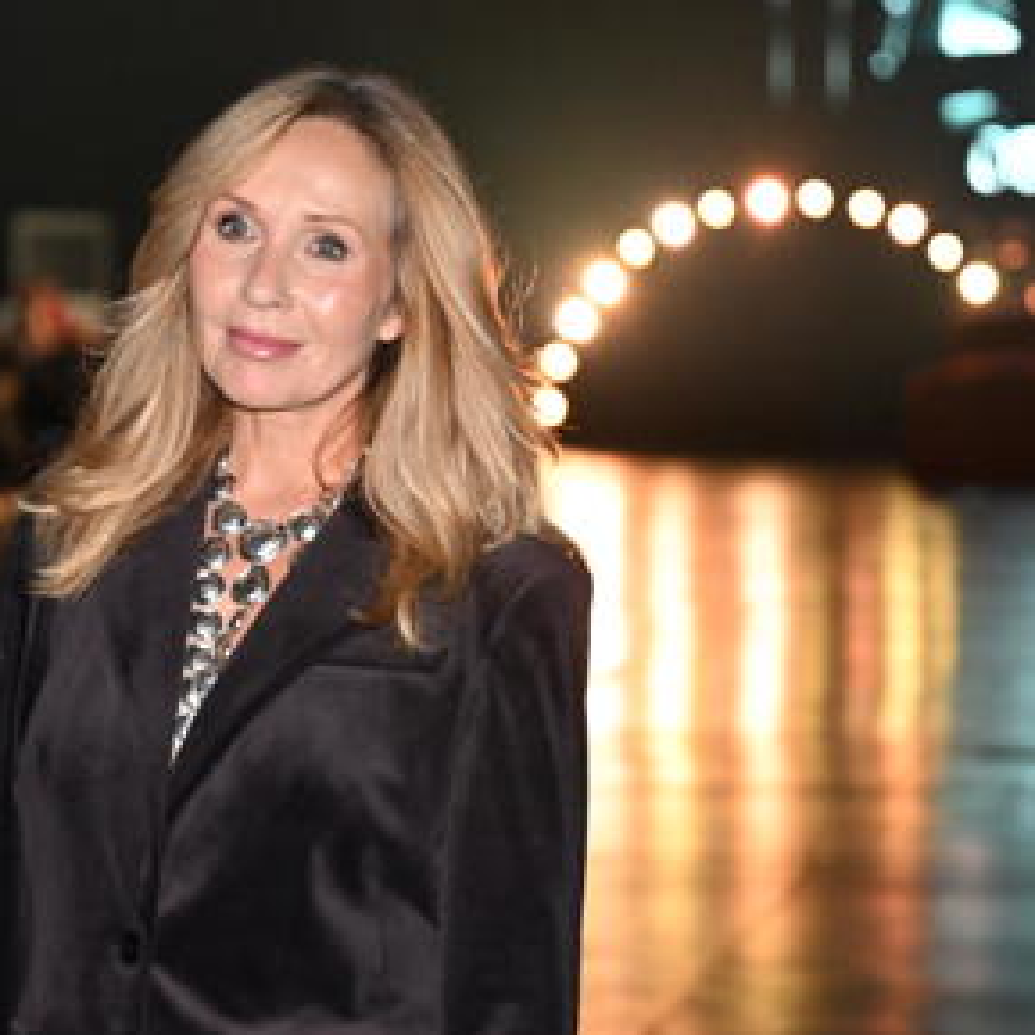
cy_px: 738
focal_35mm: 142
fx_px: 4803
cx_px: 308
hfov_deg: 12.3
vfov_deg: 12.3
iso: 3200
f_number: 2.8
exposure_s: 1/125
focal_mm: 70
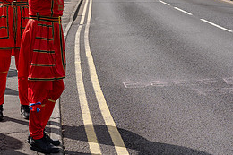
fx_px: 621
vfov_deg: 13.9
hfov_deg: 20.8
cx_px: 22
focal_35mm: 96
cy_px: -17
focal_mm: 43
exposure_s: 1/800
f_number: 4.5
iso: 100
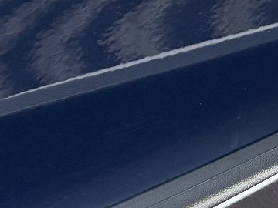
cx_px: 291
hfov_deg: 16.0
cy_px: -209
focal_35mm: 120
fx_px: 964
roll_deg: -0.1
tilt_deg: -7.5
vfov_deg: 11.2
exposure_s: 1/100
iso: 200
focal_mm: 6.76
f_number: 1.78
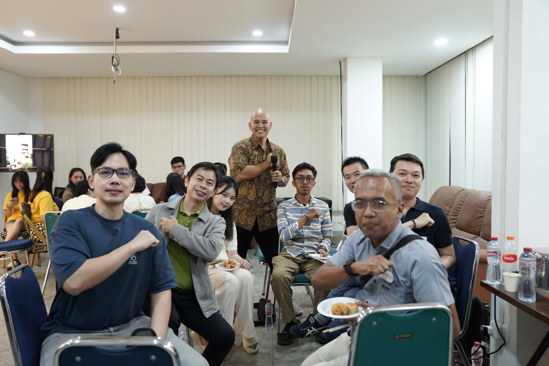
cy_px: 183
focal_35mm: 30
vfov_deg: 43.6
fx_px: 457
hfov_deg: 61.9
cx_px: 274
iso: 5000
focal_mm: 30
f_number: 3.2
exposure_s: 1/125
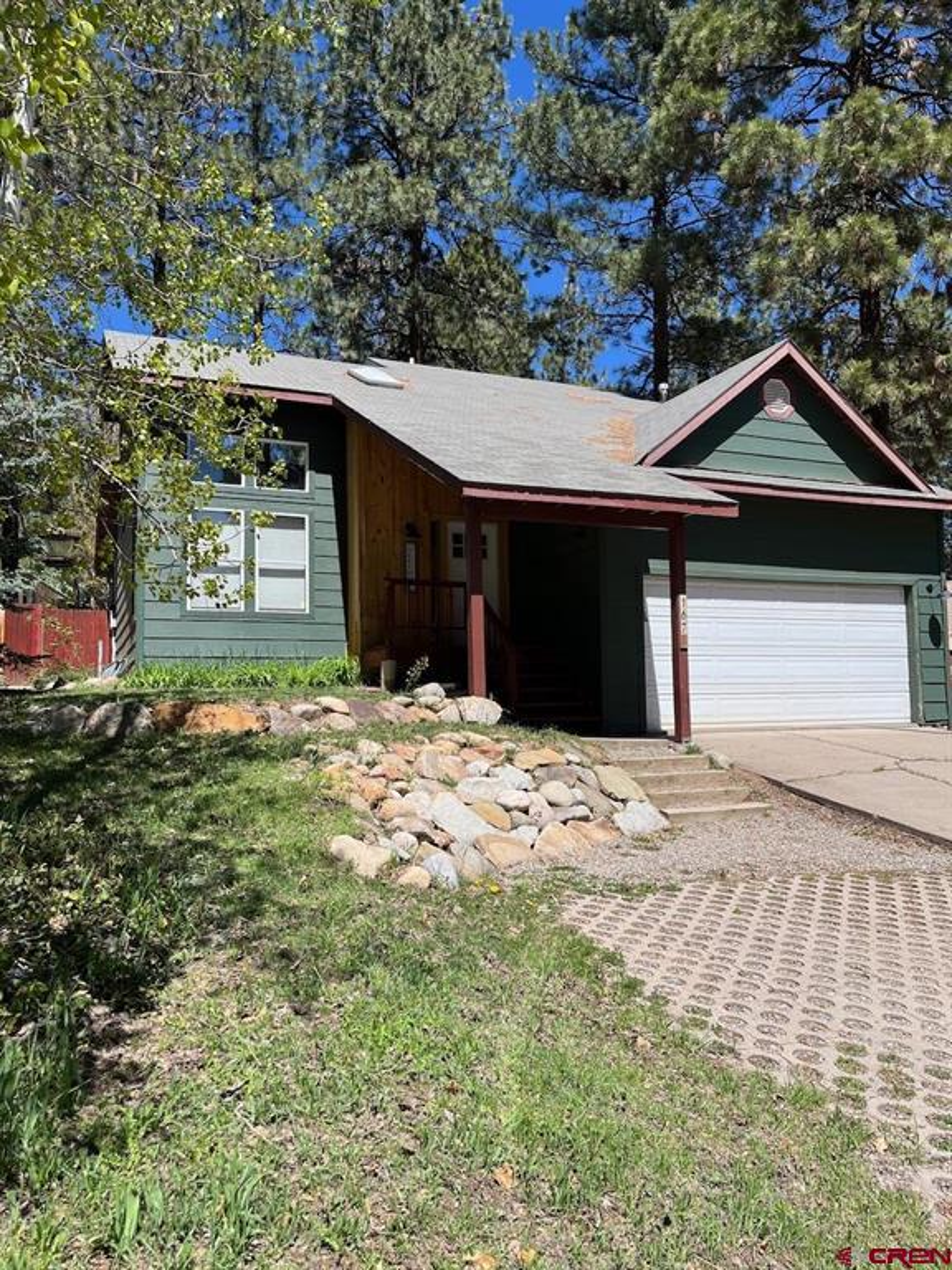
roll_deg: +1.4
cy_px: 635
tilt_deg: +5.6
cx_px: 476
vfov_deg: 67.3
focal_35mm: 26
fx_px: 953
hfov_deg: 53.1
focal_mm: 5.1
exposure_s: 1/2825
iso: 50
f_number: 1.6
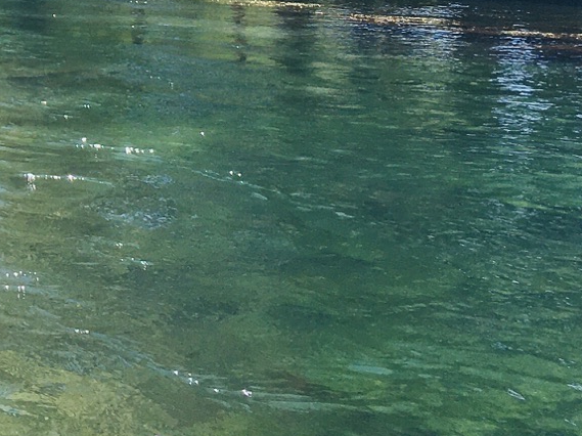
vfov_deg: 13.5
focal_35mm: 102
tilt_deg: +3.0
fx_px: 1714
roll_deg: -1.0
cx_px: -172
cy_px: -241
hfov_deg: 18.0
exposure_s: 1/1202
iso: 25
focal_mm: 4.15
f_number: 2.2
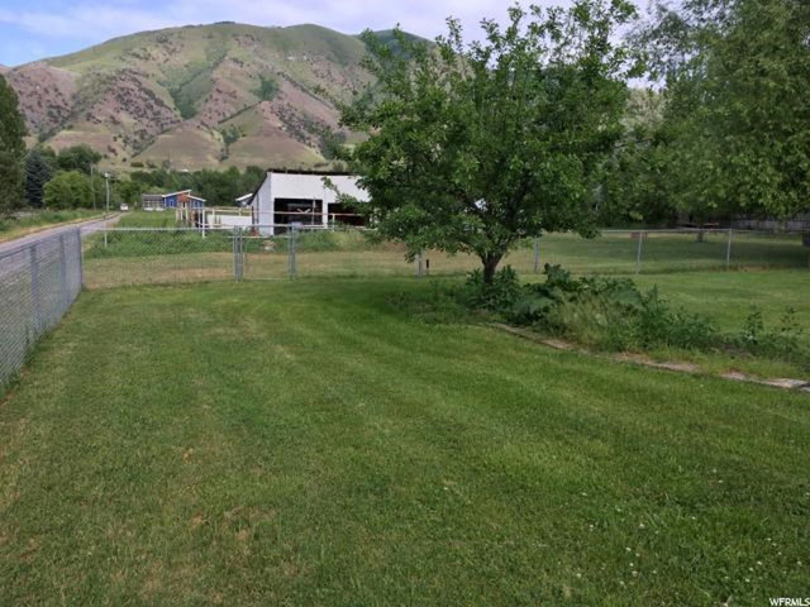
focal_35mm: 29
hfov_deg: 61.7
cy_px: 304
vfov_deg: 48.2
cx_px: 405
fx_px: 679
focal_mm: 4.15
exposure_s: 1/516
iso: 25
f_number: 2.2
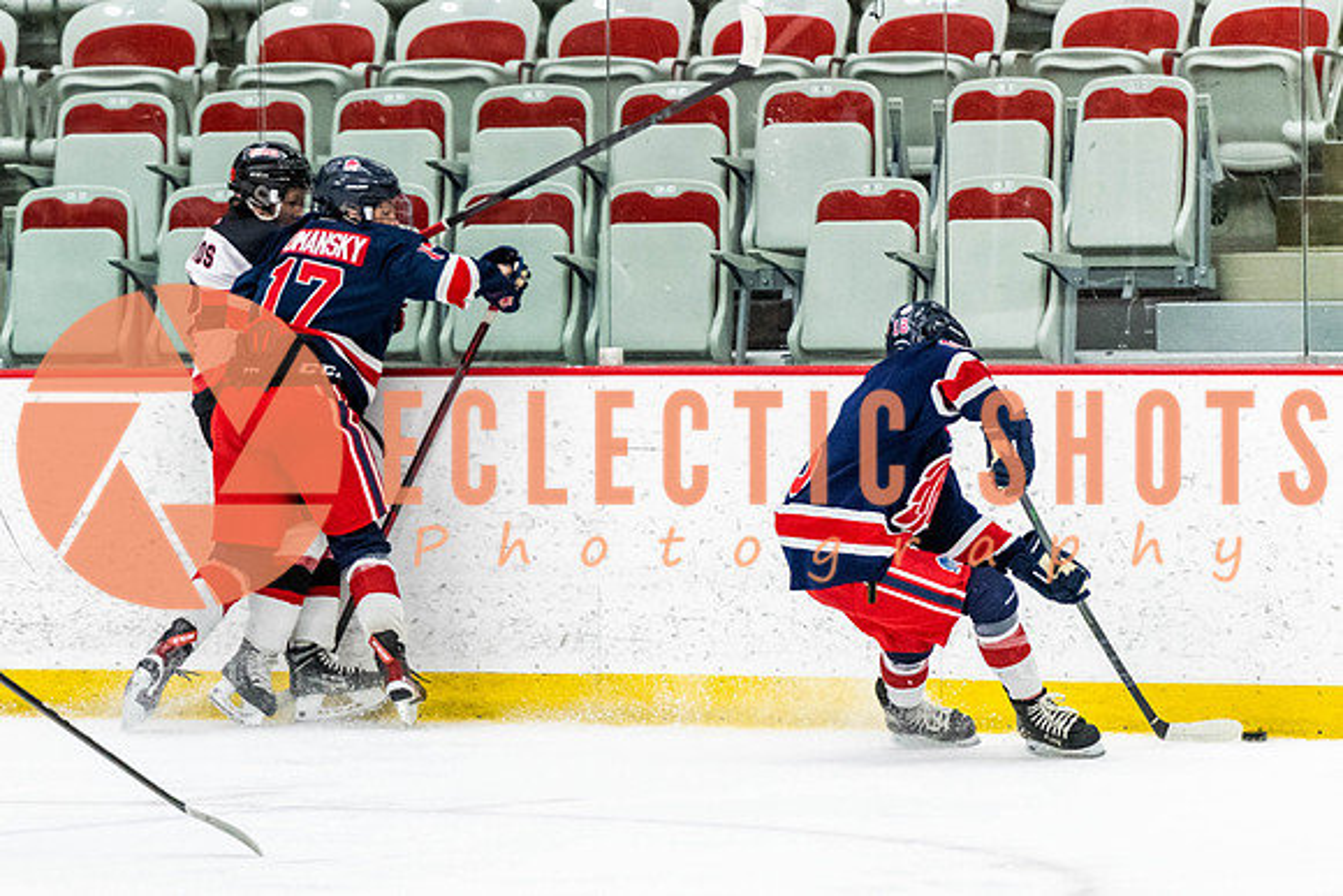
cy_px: 388
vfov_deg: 4.2
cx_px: 419
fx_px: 12337
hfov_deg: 6.2
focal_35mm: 331
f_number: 2.8
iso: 3200
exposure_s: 1/640
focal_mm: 200
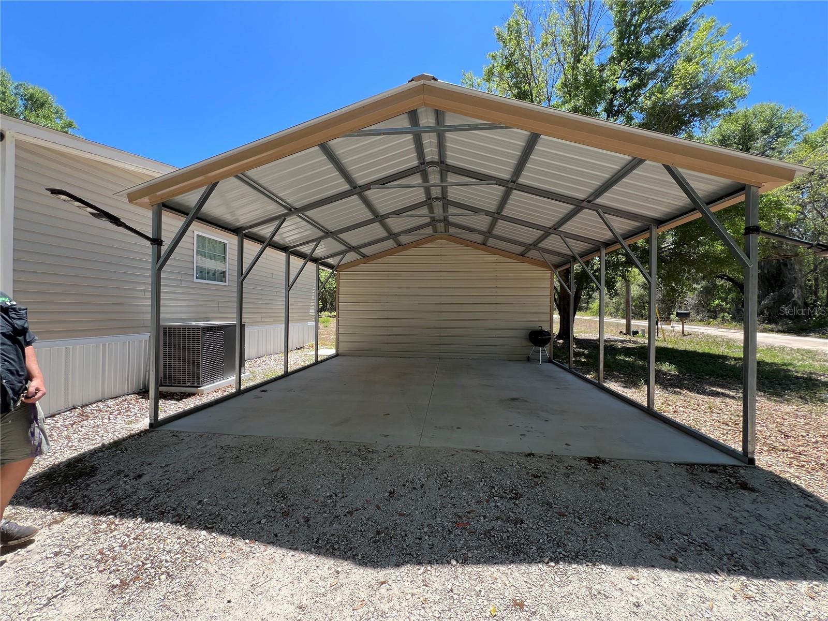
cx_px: 414
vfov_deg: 89.9
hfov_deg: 106.2
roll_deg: -0.2
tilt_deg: -0.6
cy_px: 310
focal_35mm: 13
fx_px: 311
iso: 32
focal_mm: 1.57
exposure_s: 1/331
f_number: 1.8
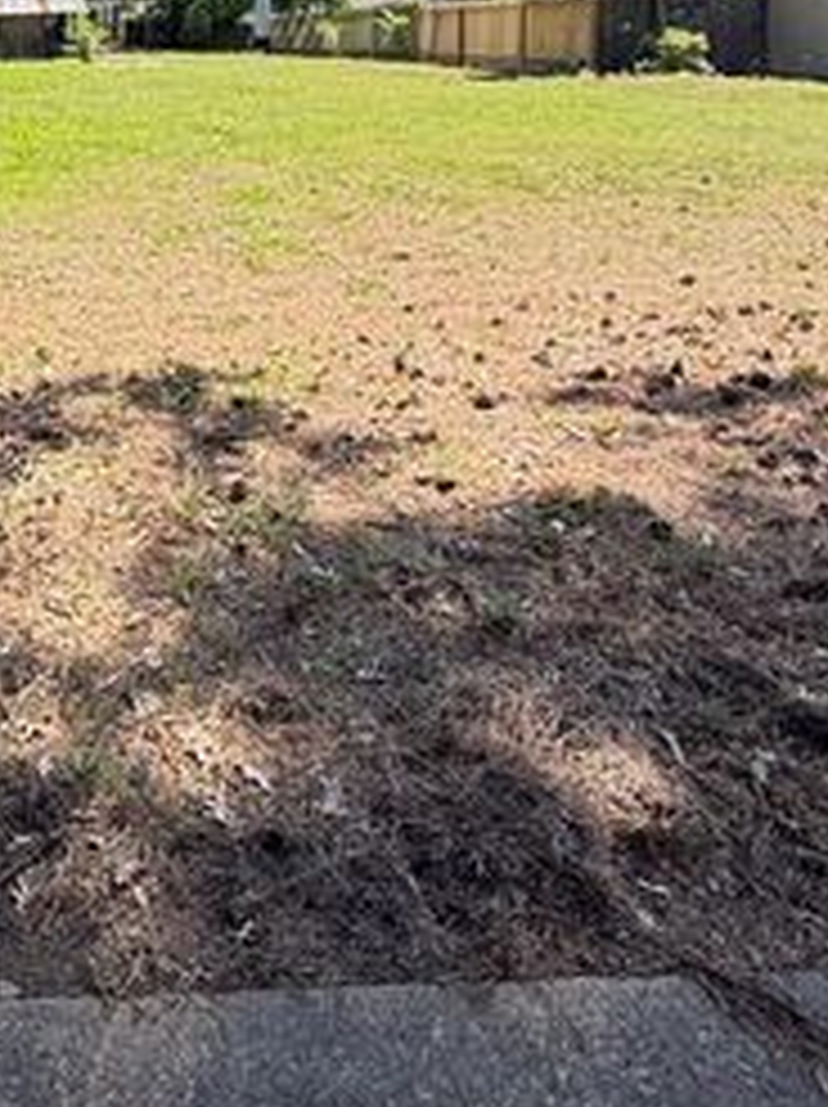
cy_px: 74
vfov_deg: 43.9
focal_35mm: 38
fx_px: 1214
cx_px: 22
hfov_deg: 34.6
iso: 50
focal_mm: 2.22
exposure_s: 1/261
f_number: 2.2
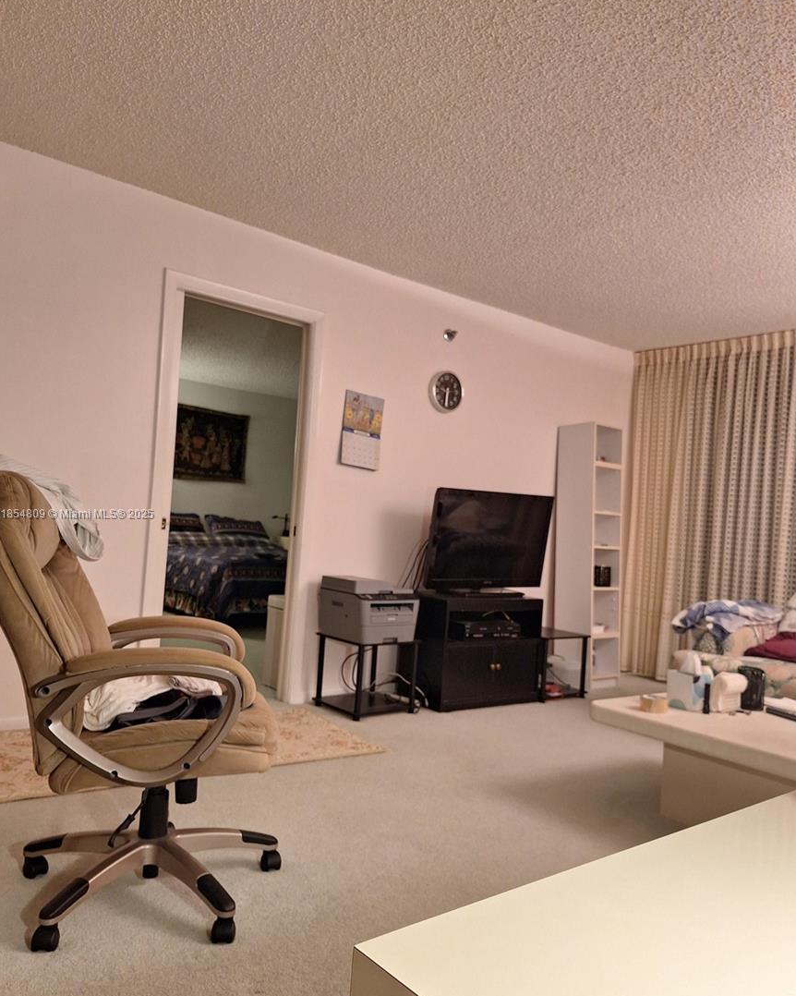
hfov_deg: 56.8
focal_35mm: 25
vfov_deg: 68.1
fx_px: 736
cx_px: 400
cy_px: 515
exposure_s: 1/40
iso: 125
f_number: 1.8
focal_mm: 5.54
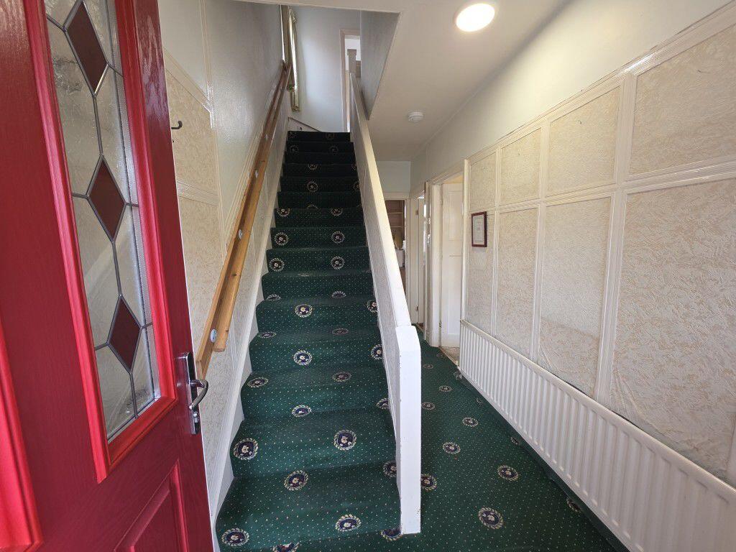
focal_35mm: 13
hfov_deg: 106.2
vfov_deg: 89.9
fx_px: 276
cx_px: 368
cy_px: 276
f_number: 1.9
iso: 125
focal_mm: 2.2
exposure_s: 1/100
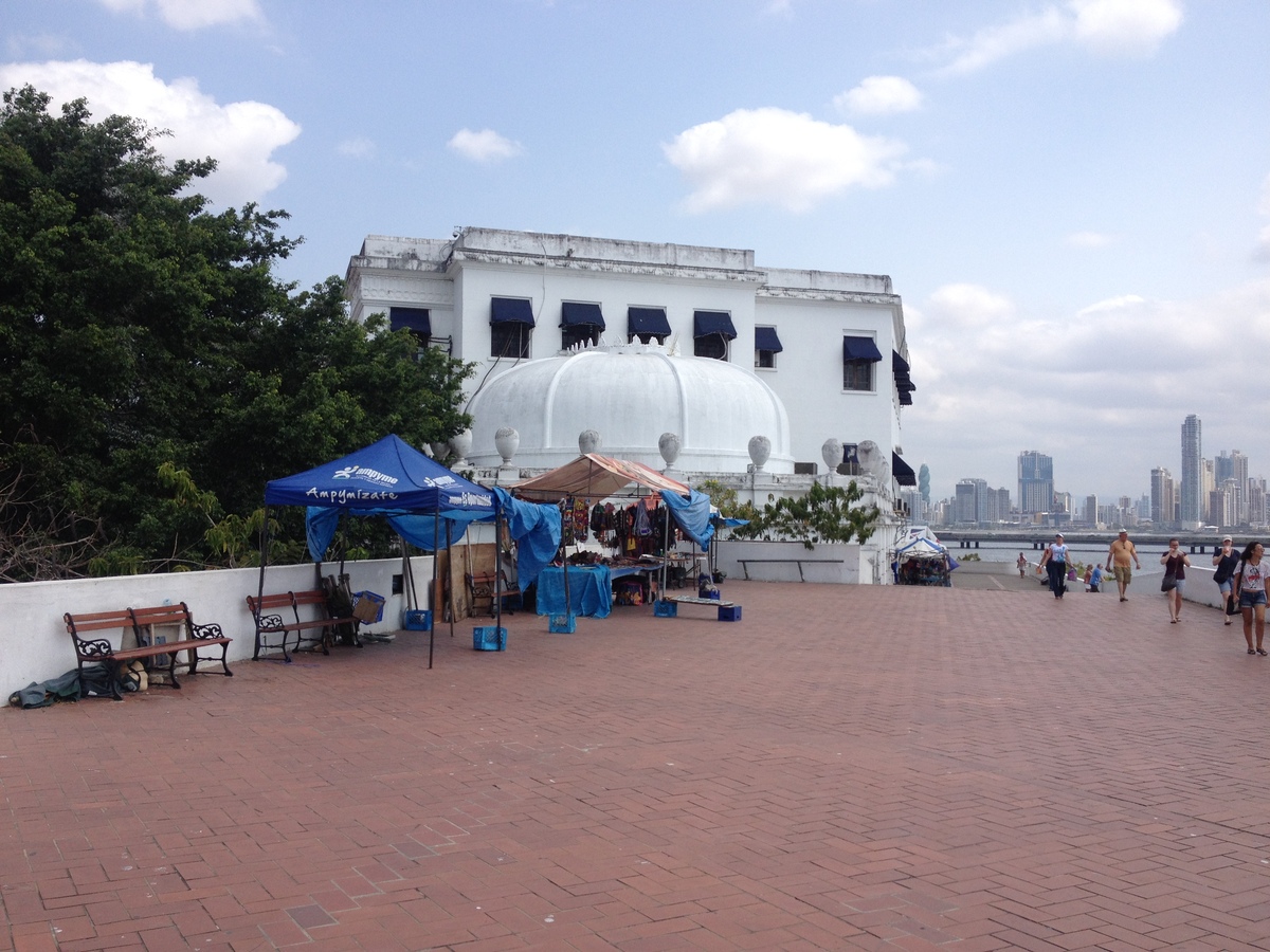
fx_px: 1284
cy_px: 476
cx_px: 635
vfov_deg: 40.7
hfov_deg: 52.6
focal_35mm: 35
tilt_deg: -1.2
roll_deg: +0.3
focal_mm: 4.28
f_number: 2.4
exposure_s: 1/1972
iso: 50
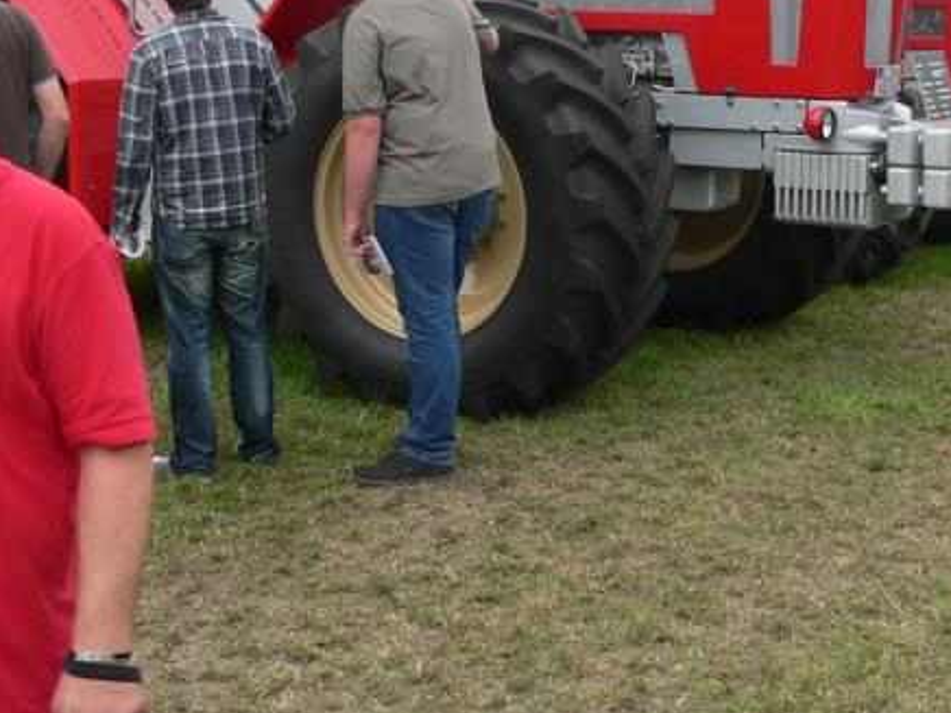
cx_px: 691
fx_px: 1813
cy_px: 76
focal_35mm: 66
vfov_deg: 21.8
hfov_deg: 29.0
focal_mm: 6
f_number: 4
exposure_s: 1/125
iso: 80
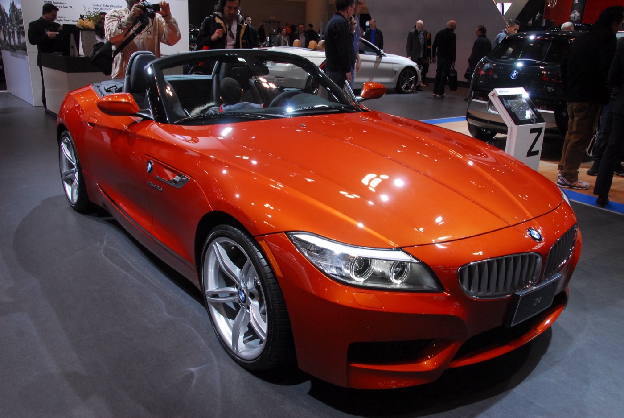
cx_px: 312
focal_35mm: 30
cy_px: 209
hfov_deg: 61.9
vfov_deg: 43.7
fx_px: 521
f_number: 9
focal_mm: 20
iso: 640
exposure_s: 1/60
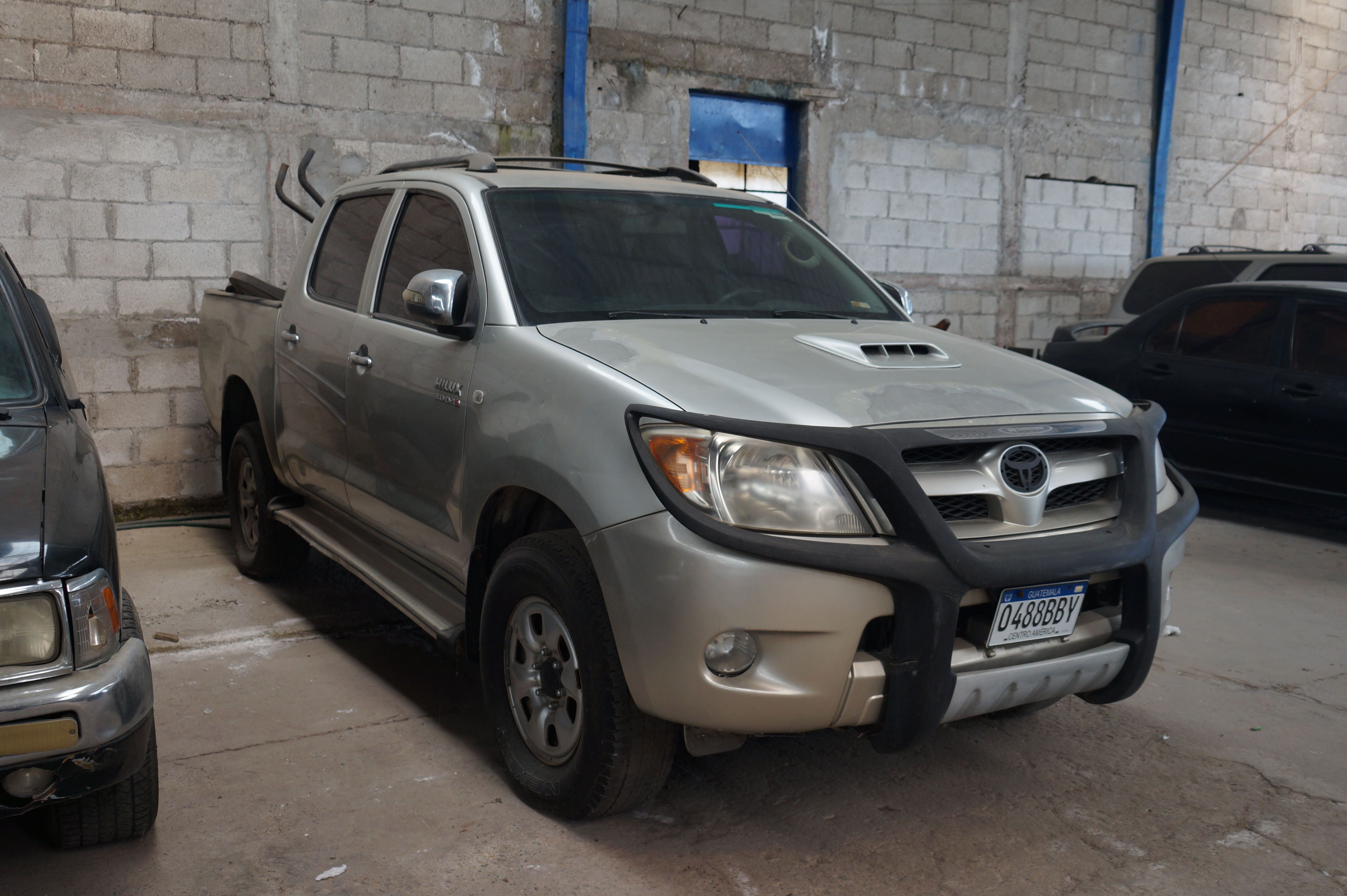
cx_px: 674
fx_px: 1234
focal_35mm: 33
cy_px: 448
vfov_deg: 39.9
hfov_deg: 57.2
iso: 200
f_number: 5
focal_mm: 22
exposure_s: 1/80
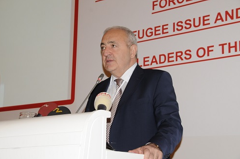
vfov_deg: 20.2
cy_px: 80
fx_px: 446
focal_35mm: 67
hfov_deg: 30.1
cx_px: 120
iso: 800
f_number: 7.1
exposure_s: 1/60
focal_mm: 44
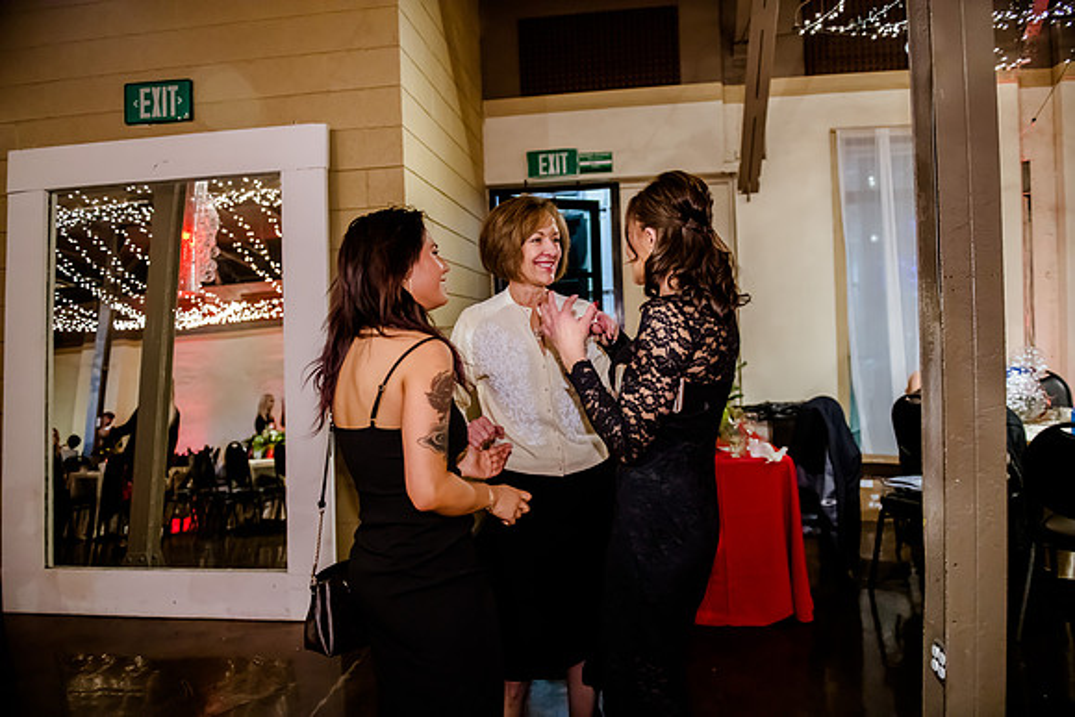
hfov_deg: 73.7
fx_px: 717
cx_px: 538
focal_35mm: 24
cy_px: 358
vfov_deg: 53.2
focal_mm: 24
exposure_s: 1/125
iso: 5000
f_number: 2.8
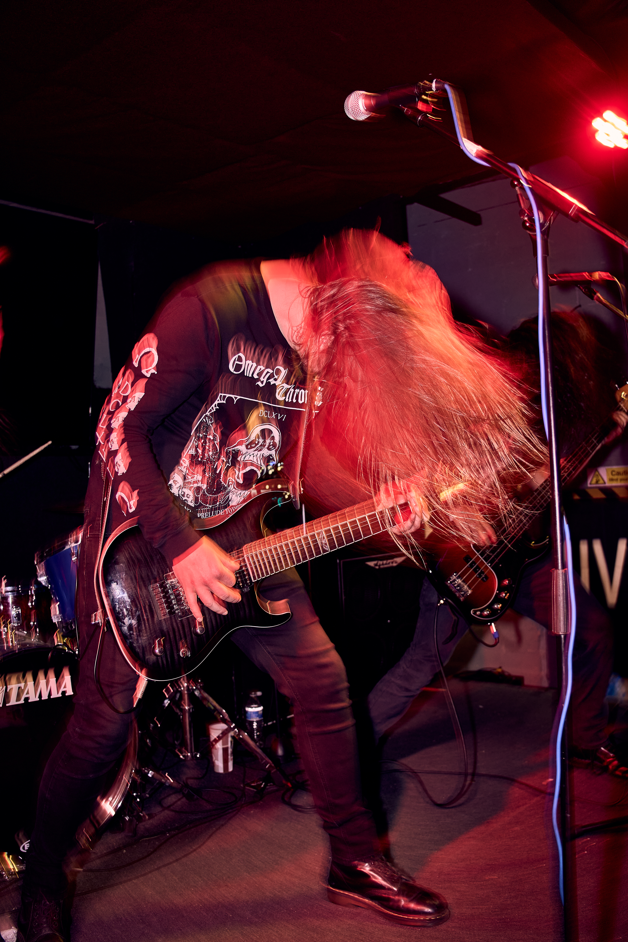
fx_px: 820
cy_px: 471
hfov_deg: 41.9
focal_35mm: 31
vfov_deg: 59.7
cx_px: 314
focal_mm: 20.9
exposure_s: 1/20
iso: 160
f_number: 2.8
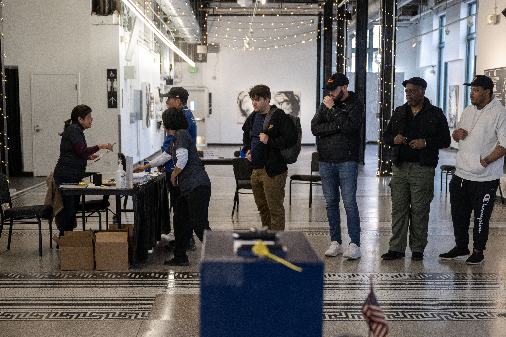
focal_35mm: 54
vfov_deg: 25.0
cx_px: 253
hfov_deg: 36.9
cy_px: 213
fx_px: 759
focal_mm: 40
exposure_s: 1/250
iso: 1600
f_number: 2.8
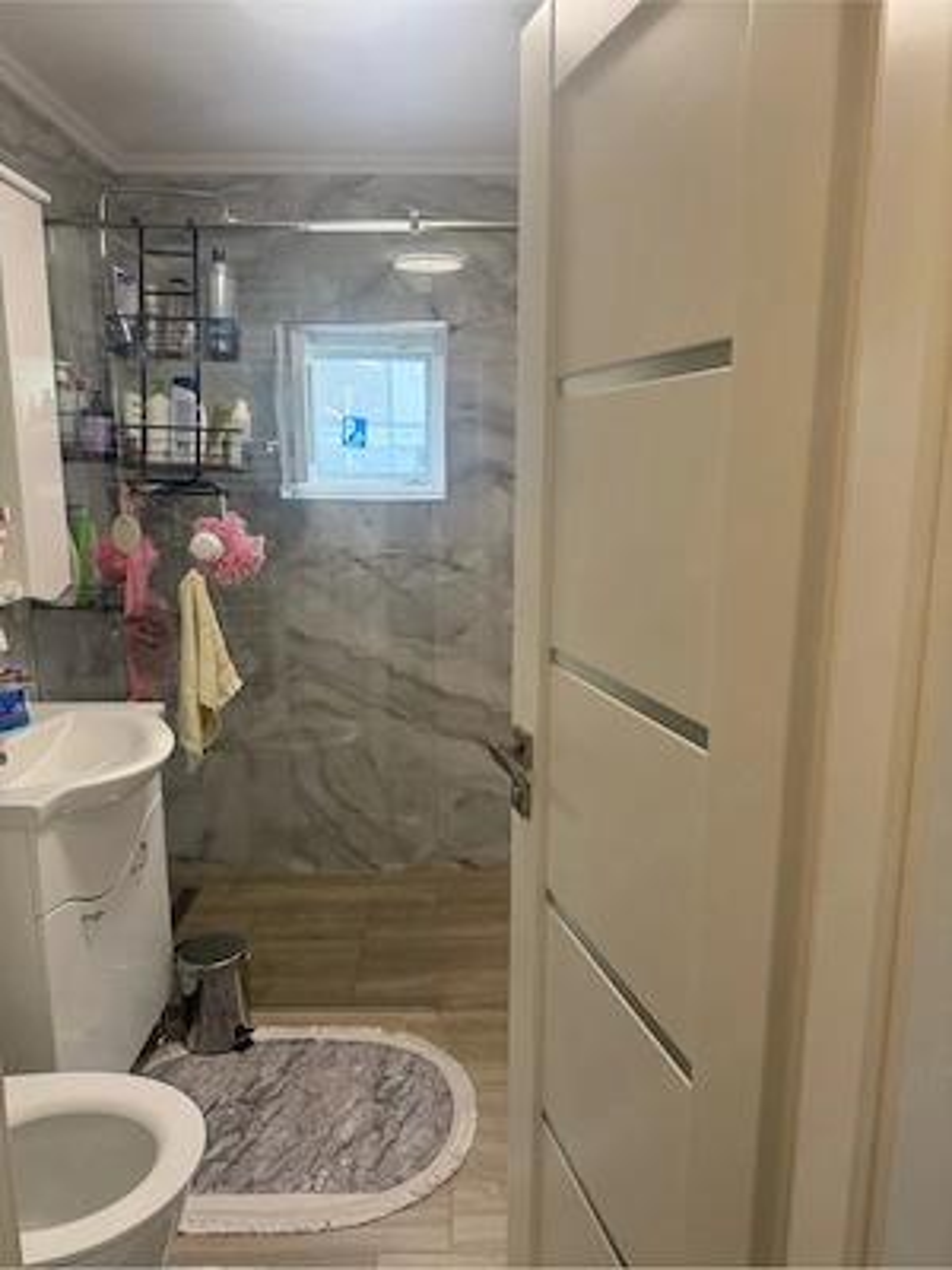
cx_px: 476
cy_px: 635
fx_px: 880
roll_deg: -0.9
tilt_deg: -10.7
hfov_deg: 56.8
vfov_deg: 71.6
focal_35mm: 24
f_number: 1.78
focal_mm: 6.76
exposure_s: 1/100
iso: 200
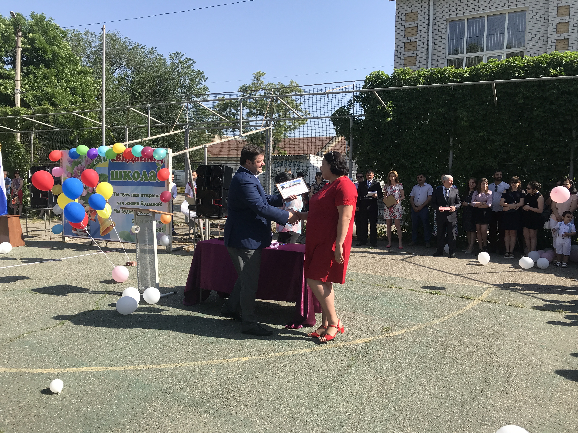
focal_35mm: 28
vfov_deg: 49.7
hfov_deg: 63.4
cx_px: 289
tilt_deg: -3.6
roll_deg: -1.7
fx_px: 468
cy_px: 216
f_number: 1.8
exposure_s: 1/1623
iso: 20
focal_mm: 3.99
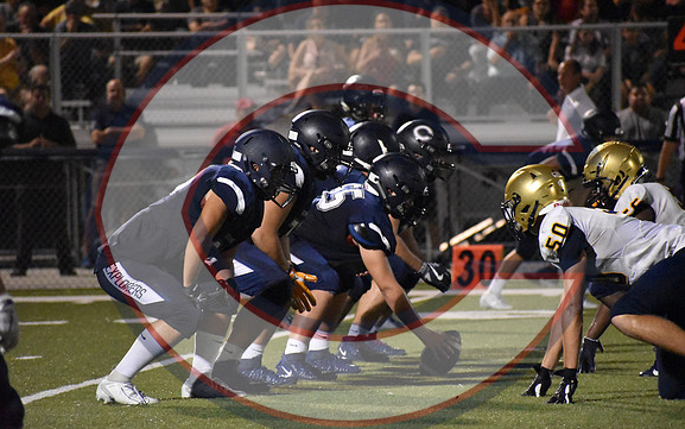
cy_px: 212
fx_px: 6312
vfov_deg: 3.9
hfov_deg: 6.2
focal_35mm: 338
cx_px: 343
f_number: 5.6
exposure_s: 1/320
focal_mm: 220
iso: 12800
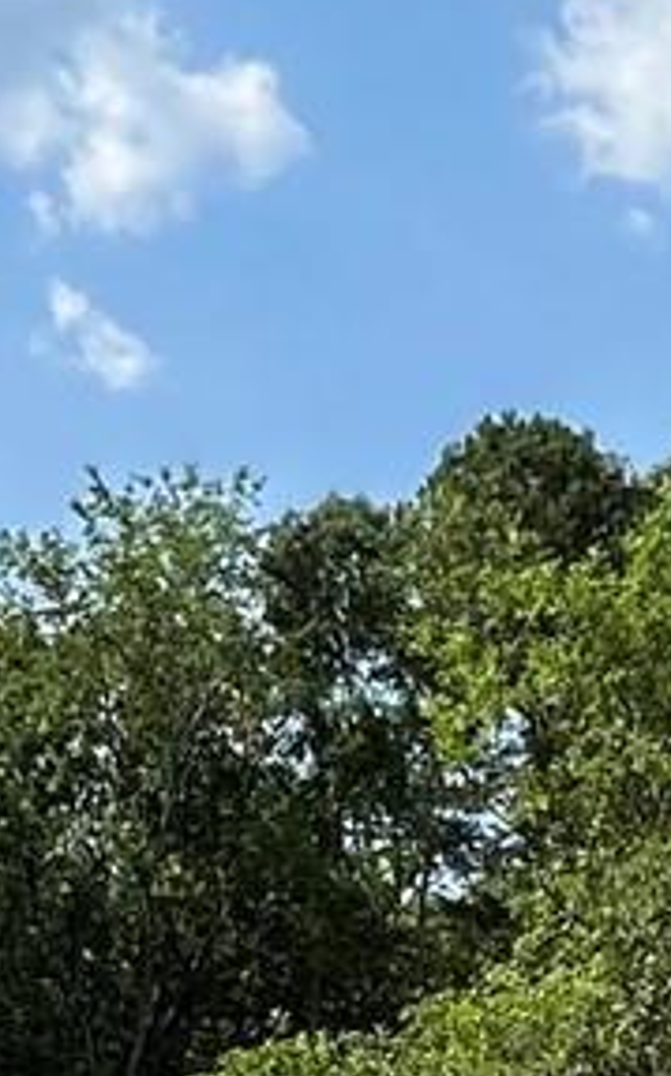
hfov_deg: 12.3
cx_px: 120
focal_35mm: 106
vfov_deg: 18.8
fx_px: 3106
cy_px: 1211
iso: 50
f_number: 2.2
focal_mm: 2.22
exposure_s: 1/1511
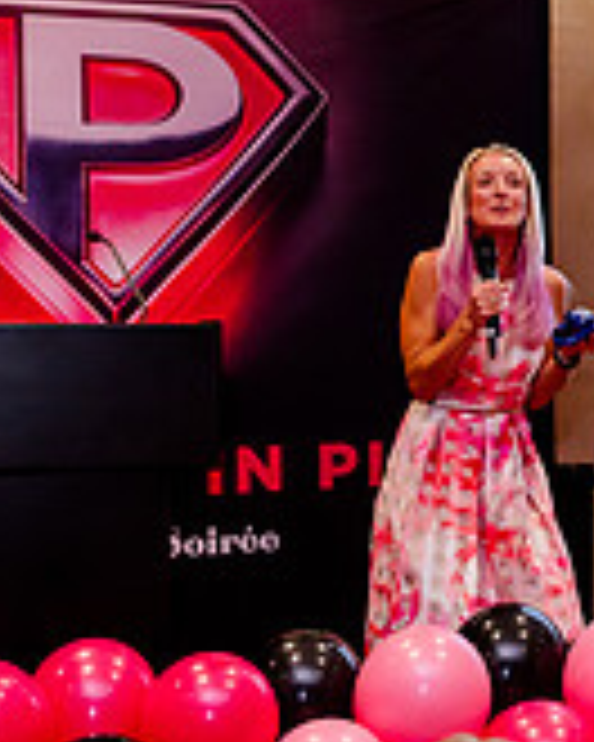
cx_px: 738
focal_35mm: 79
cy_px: 297
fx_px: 1736
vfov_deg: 24.1
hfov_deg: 18.3
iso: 2500
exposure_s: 1/250
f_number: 3.2
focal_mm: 24
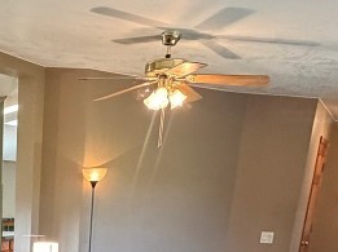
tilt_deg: -17.2
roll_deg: -0.1
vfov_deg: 22.5
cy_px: 362
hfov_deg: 31.5
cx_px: -22
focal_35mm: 55
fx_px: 536
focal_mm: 2.22
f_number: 2.2
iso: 640
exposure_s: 1/60
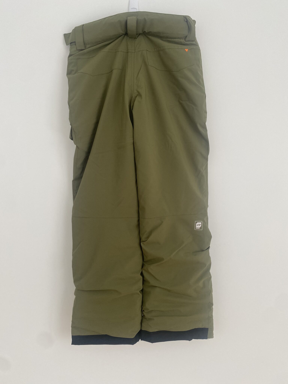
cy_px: 192
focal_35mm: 26
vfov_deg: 67.3
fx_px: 288
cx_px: 144
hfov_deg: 53.1
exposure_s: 1/121
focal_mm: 4.25
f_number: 1.8
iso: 100
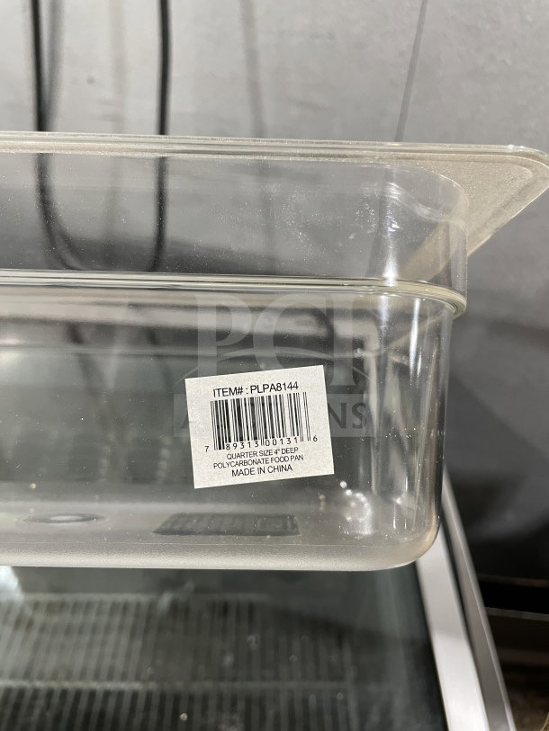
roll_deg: -4.5
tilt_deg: -37.6
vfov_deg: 67.3
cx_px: 274
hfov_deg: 53.1
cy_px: 366
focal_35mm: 26
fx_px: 550
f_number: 1.6
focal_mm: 4.2
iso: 200
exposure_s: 1/60
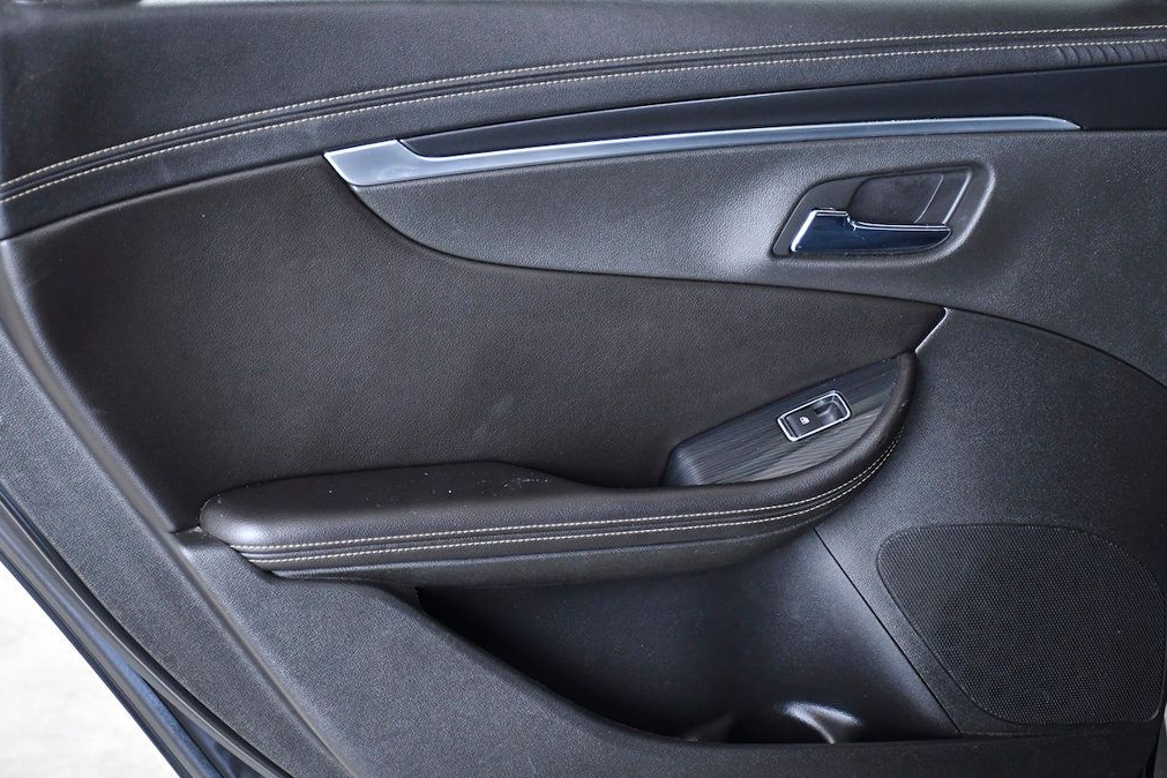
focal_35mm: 76
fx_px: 2463
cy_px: 393
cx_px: 585
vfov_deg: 17.9
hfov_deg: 26.7
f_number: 4.8
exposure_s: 1/200
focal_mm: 50
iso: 2500
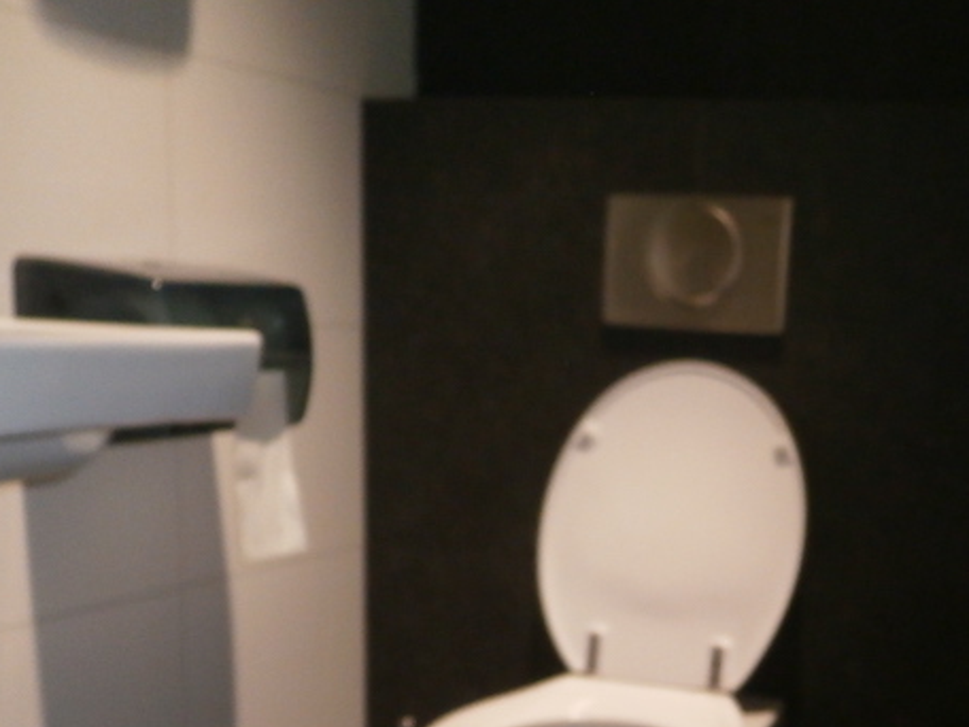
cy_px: 697
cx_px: 818
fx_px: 1596
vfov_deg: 24.7
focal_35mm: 57
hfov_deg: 32.5
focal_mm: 4.7
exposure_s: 1/30
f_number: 2.8
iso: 200
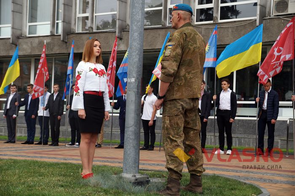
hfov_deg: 33.4
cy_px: 98
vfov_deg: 22.6
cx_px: 148
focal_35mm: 60
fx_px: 491
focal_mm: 40
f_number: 5.6
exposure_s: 1/100
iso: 100
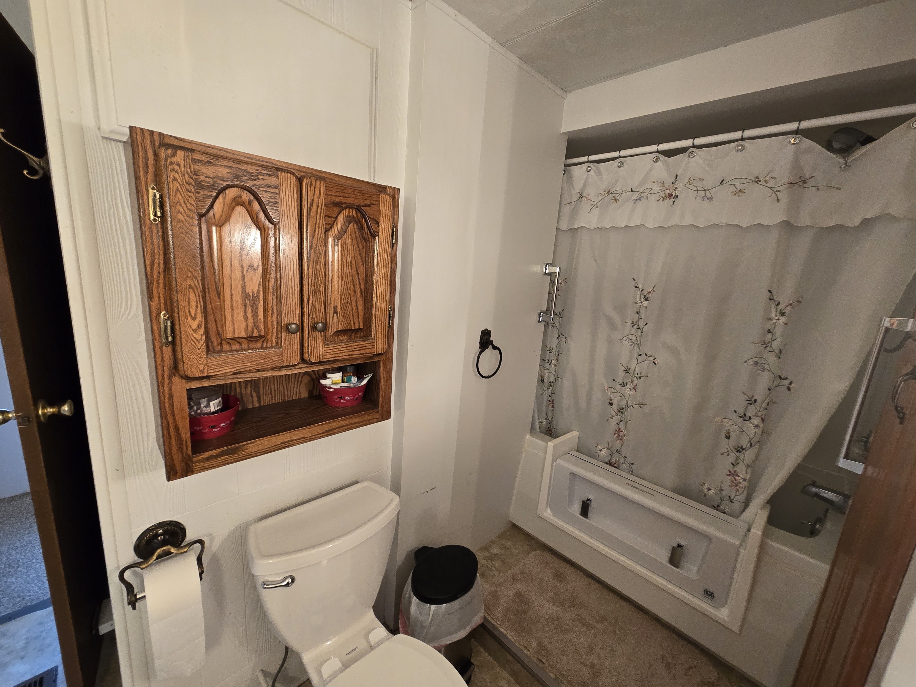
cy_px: 344
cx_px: 458
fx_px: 344
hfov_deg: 106.2
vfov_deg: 89.9
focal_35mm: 13
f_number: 2.2
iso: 200
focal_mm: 2.2
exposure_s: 1/60
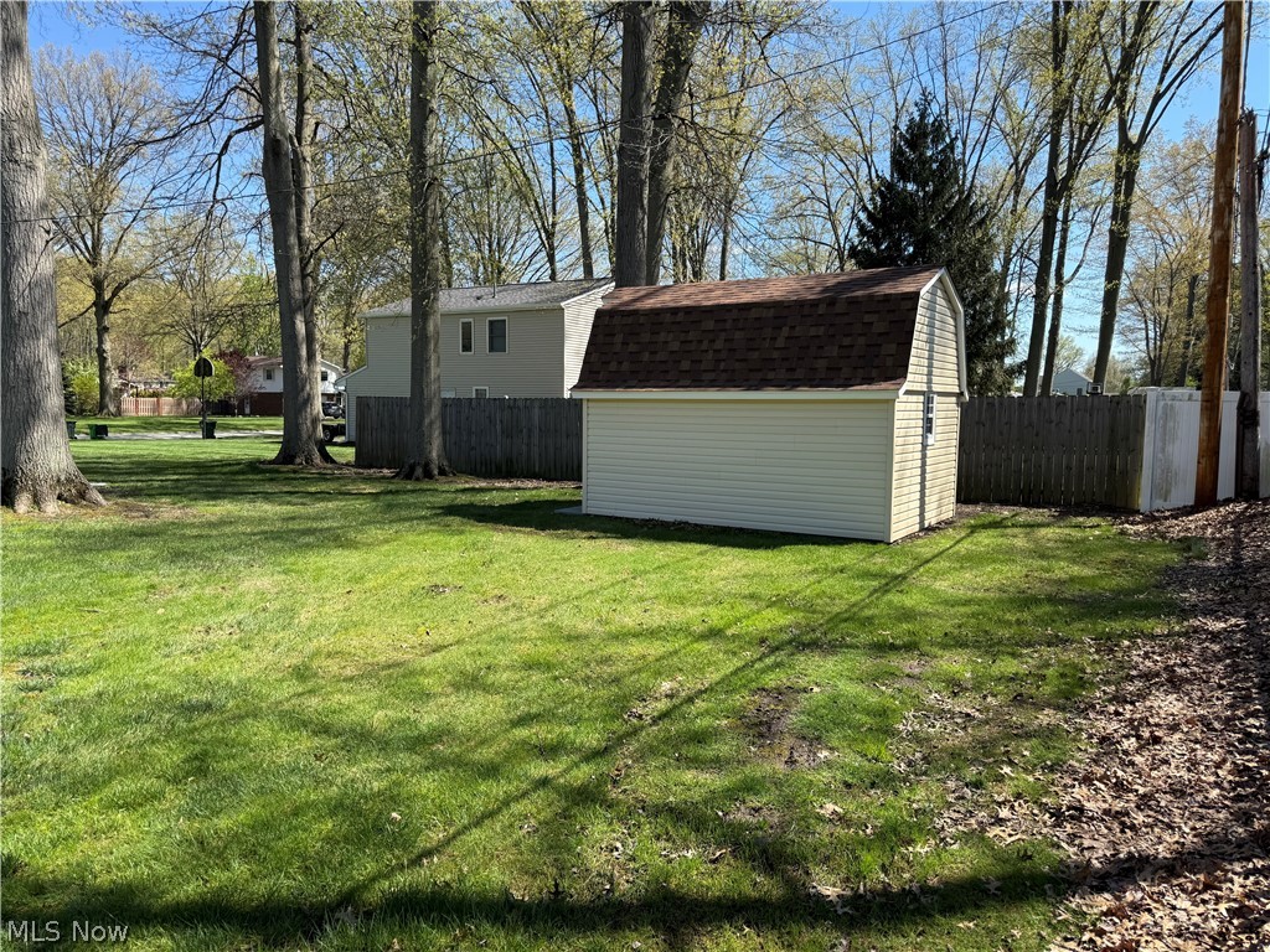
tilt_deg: -4.3
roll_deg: -1.3
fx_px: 881
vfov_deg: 56.8
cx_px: 635
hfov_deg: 71.6
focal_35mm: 24
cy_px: 476
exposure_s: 1/1901
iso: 80
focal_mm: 6.76
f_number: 1.78
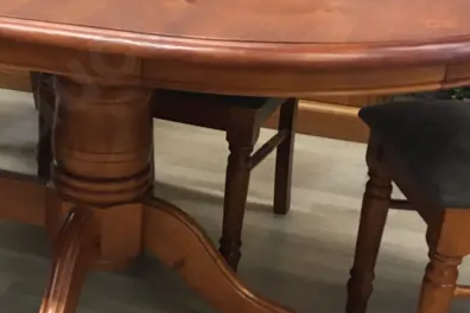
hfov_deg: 24.6
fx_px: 1018
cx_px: -14
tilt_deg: -20.3
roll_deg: -0.8
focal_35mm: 78
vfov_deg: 17.5
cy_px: 151
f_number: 2.2
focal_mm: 4.15
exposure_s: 1/17
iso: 64
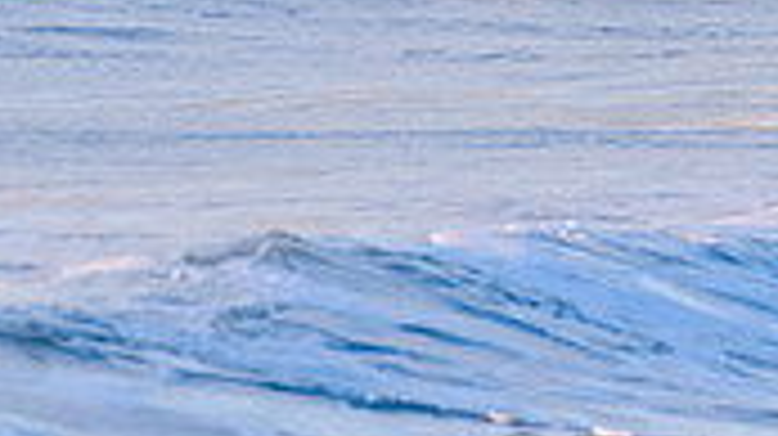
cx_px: 832
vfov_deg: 0.6
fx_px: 44031
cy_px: -272
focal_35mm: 2136
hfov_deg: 1.0
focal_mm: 500
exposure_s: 1/2000
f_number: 5.6
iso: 640
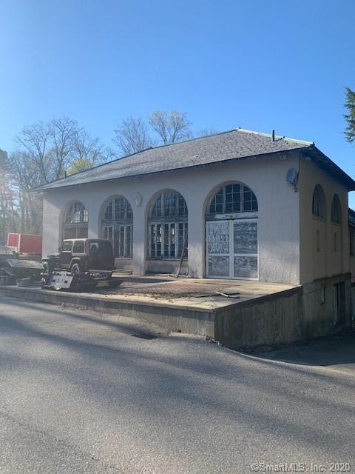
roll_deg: -1.3
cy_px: 237
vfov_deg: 67.3
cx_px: 178
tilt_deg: +3.3
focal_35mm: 26
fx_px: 356
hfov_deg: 53.1
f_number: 1.8
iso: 25
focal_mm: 4.25
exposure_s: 1/1406
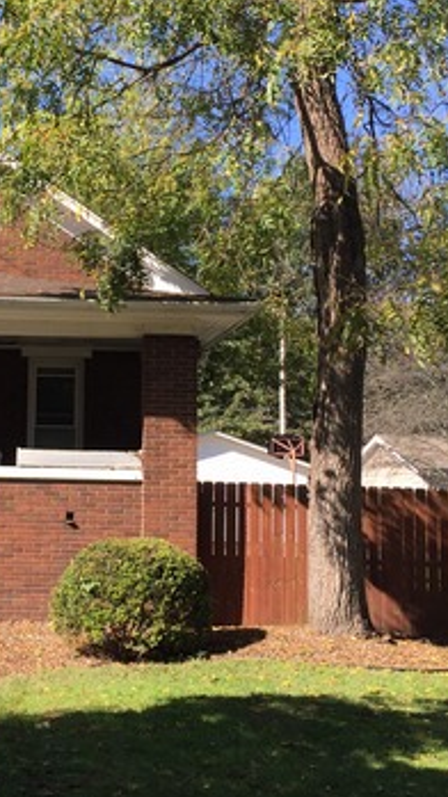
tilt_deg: +7.6
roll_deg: -1.8
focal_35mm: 58
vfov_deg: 36.0
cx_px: 43
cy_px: 338
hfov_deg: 20.3
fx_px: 1226
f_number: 2.2
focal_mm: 4.15
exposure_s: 1/760
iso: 32
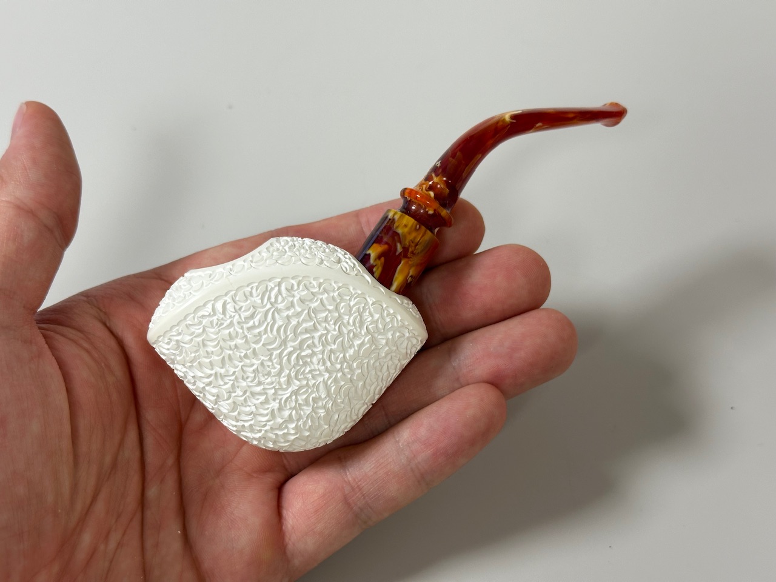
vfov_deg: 30.3
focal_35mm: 48
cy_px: 291
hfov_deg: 39.7
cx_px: 388
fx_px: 1076
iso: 64
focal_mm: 6.86
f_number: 1.78
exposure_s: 1/50
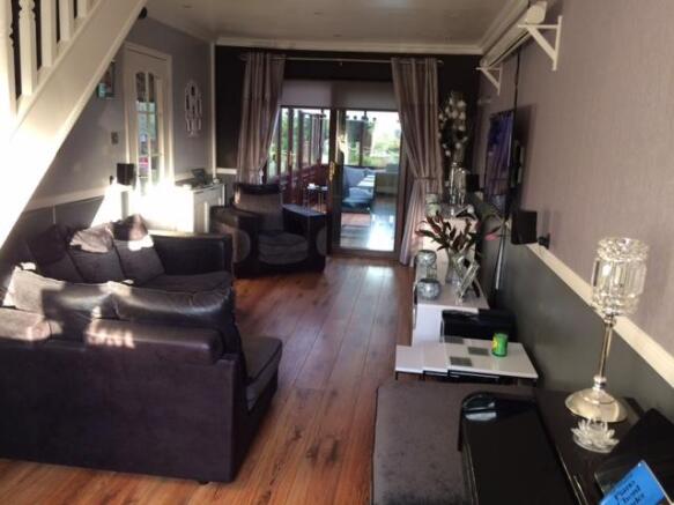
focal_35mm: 29
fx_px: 565
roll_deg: -1.4
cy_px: 252
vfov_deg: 48.2
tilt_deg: -14.2
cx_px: 337
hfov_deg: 61.7
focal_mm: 4.15
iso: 100
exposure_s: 1/33
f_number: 2.2
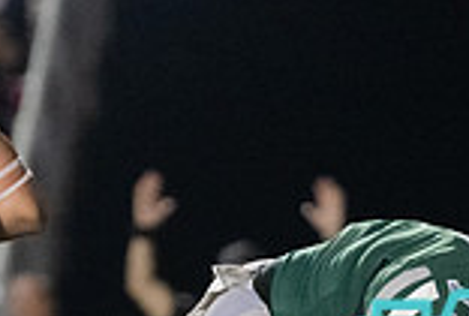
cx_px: 106
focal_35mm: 1014
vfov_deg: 1.4
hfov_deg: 2.0
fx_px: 13248
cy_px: 431
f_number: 2.8
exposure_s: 1/1250
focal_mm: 200
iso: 12800
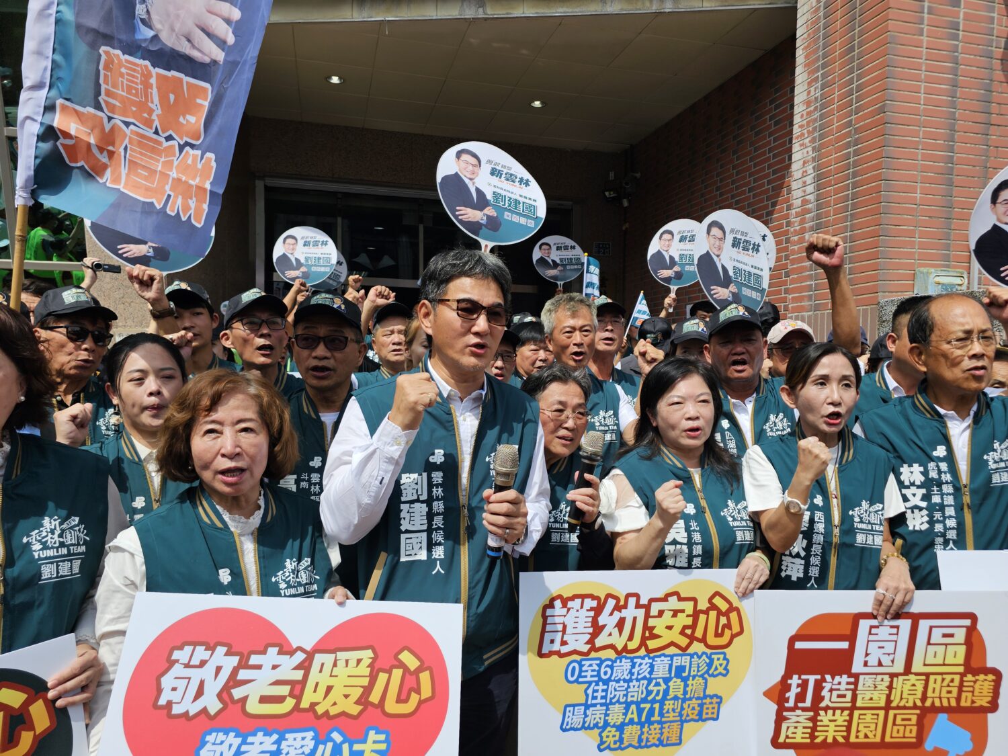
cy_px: 378
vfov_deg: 58.9
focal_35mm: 23
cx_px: 504
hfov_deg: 73.9
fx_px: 670
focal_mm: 6.3
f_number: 1.7
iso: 10
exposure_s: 1/857
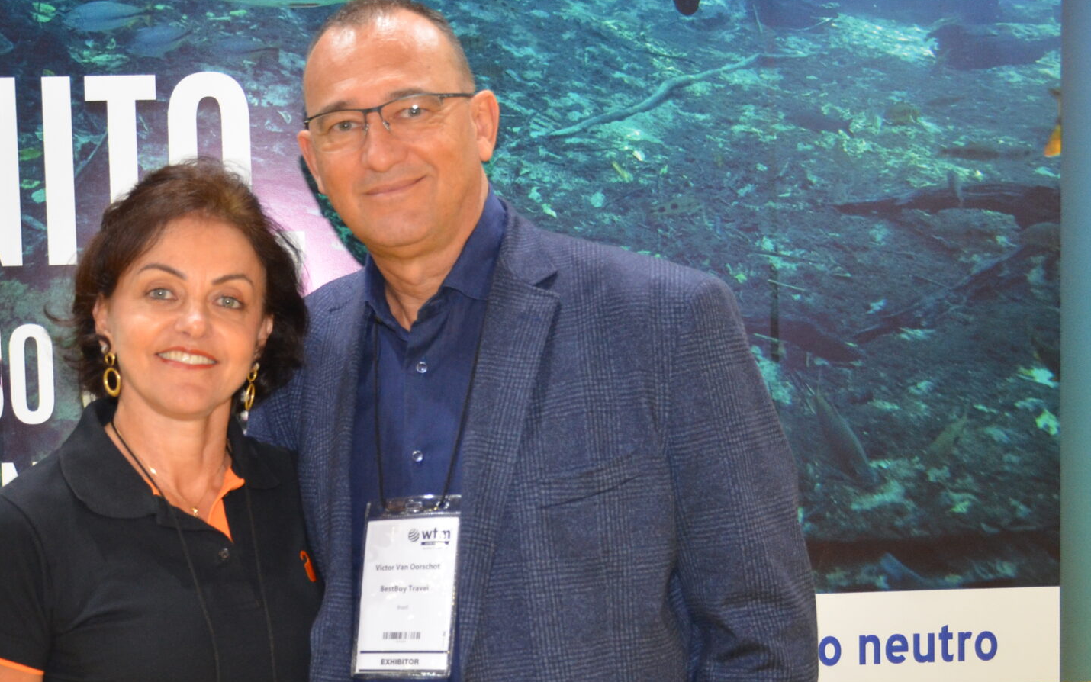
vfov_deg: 18.3
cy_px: 501
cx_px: 414
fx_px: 2111
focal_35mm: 71
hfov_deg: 28.9
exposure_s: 1/60
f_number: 3.8
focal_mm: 26
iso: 800
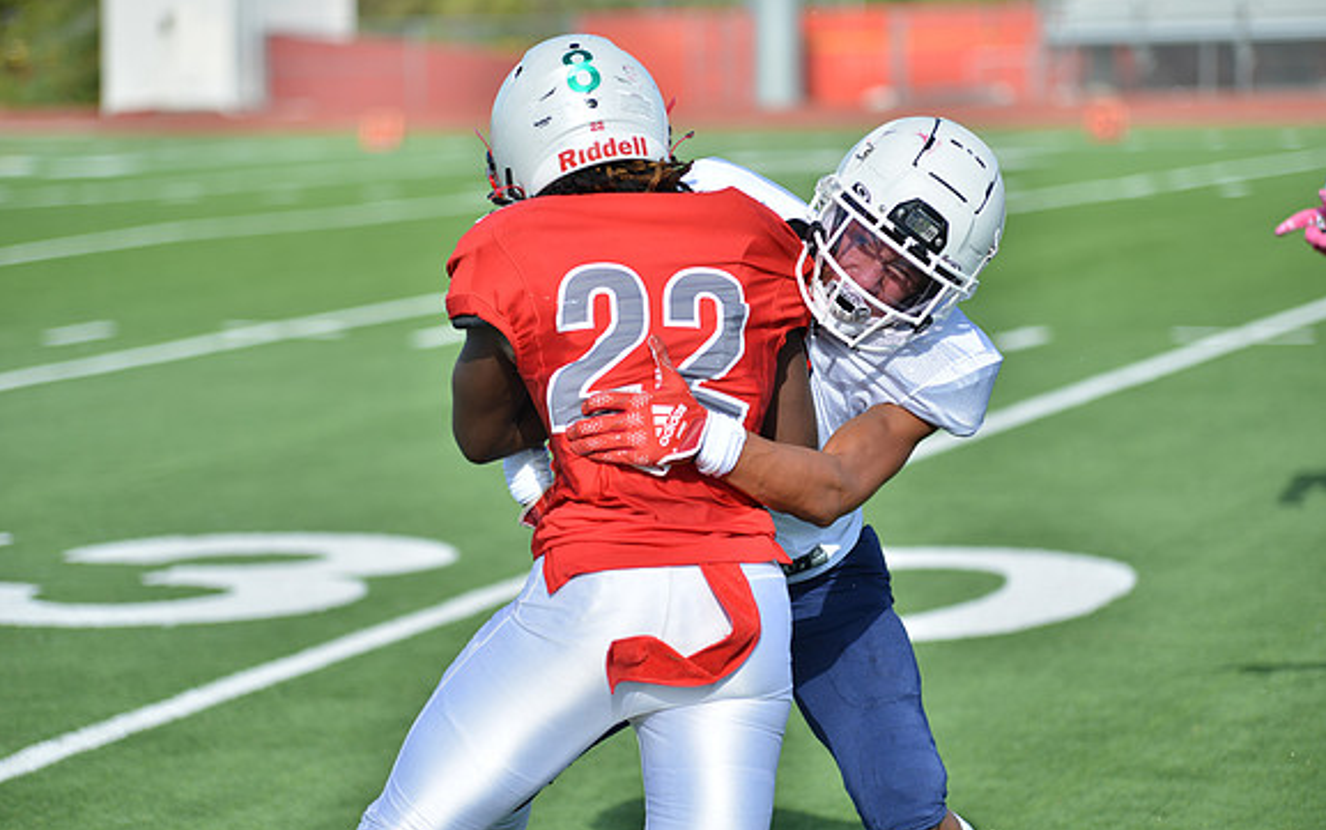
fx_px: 4519
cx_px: 662
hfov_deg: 16.7
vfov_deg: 10.5
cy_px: 422
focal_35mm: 125
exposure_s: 1/1600
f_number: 2.8
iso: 100
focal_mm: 122
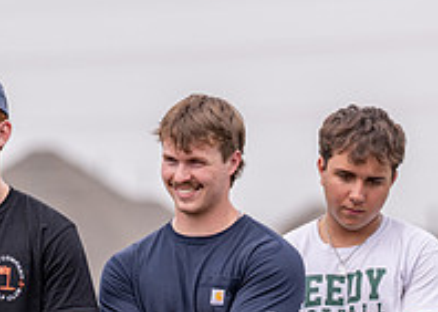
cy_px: 228
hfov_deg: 4.2
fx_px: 5915
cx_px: 197
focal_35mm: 476
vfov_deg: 3.0
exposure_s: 1/1000
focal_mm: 155
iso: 100
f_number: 2.8
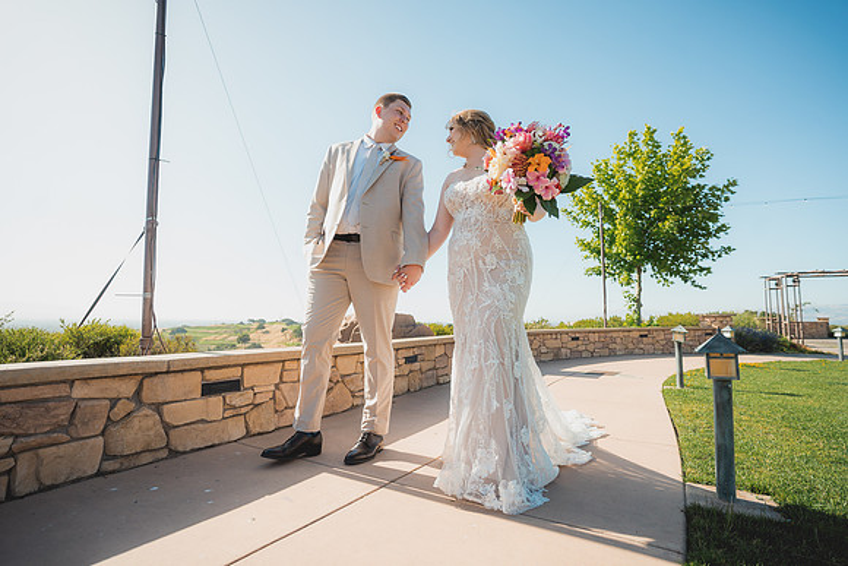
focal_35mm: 18
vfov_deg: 67.4
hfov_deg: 90.0
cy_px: 283
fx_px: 424
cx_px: 424
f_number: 2.8
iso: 125
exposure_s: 1/640
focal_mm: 18
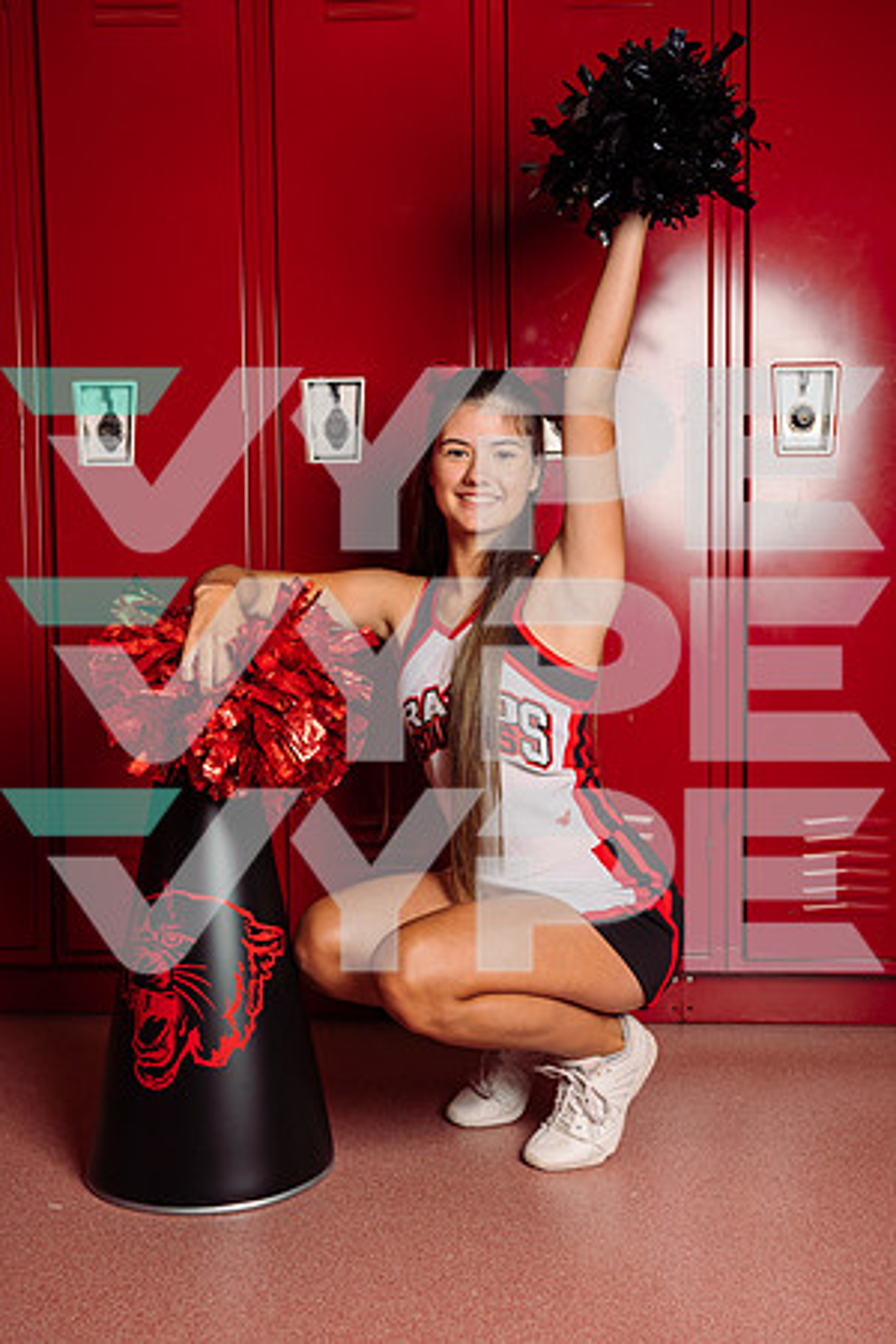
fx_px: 1531
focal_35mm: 41
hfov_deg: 32.6
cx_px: 448
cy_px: 672
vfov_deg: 47.4
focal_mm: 41
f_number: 5
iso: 200
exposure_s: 1/250
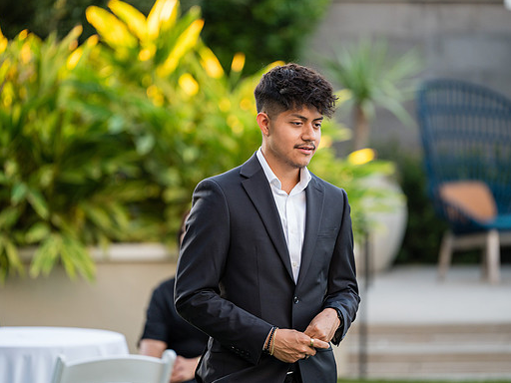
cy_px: 191
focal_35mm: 196
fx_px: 2893
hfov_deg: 10.1
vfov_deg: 7.6
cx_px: 279
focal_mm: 180
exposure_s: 1/250
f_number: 2.8
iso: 800
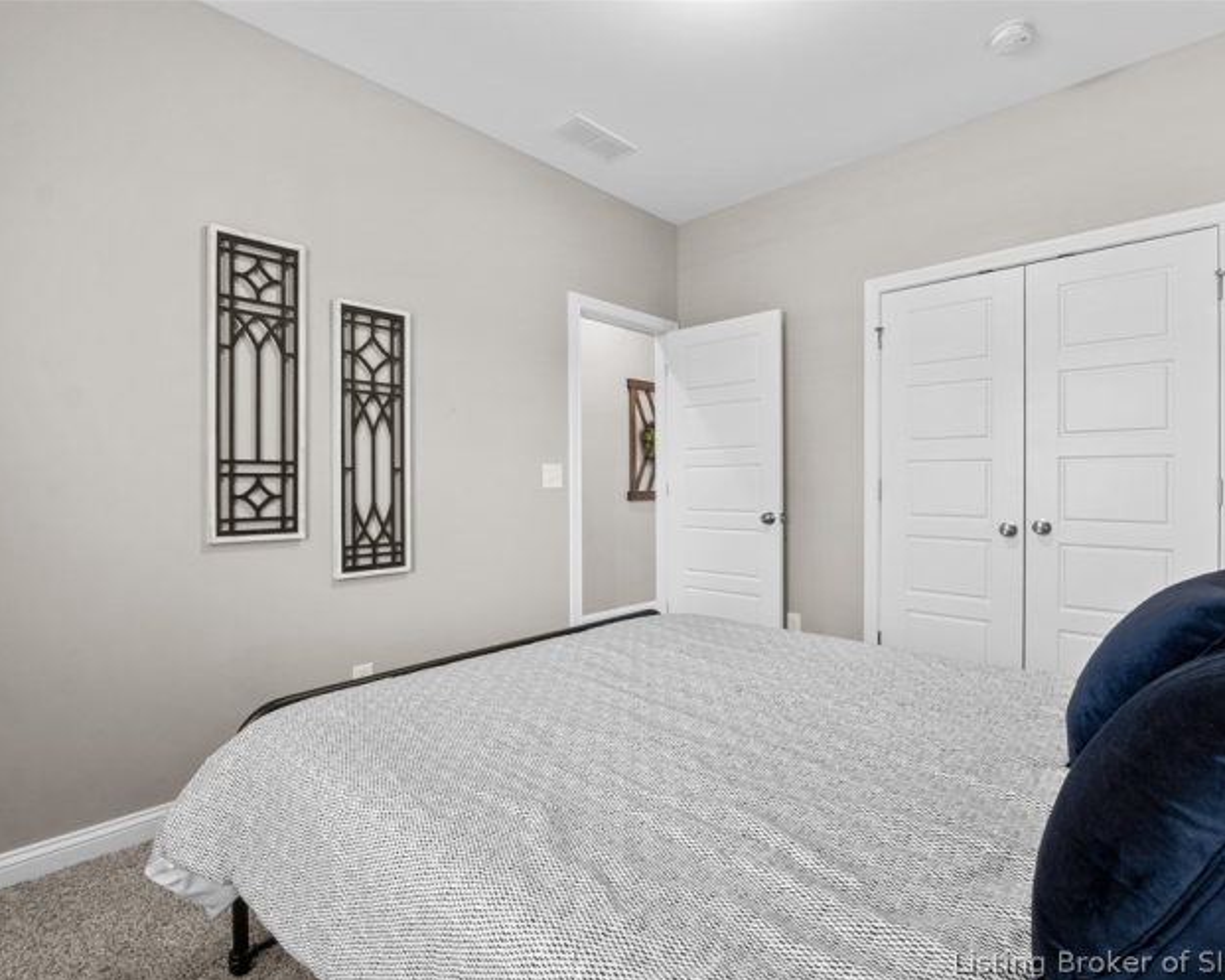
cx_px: 627
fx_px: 616
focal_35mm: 17
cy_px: 491
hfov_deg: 89.6
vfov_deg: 77.0
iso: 400
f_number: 11
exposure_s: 1/2
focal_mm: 10
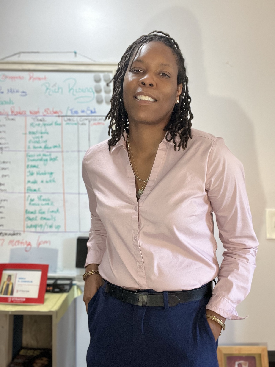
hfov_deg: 46.8
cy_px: 184
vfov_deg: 60.0
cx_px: 138
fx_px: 318
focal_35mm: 30
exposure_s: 1/40
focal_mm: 2.71
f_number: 2.2
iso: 250
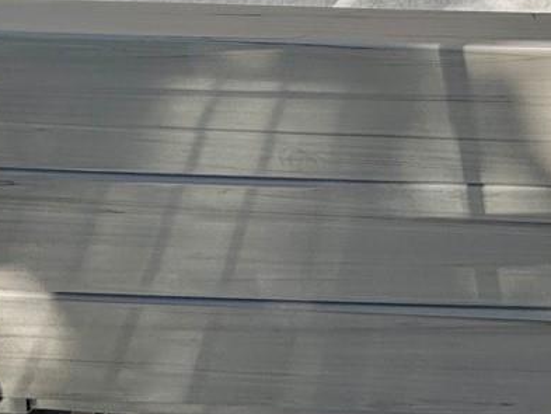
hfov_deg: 28.4
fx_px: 908
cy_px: -393
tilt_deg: -4.9
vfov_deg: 18.2
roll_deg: -1.1
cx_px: 698
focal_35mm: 57
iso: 40
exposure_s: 1/1198
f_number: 2.2
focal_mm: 2.22
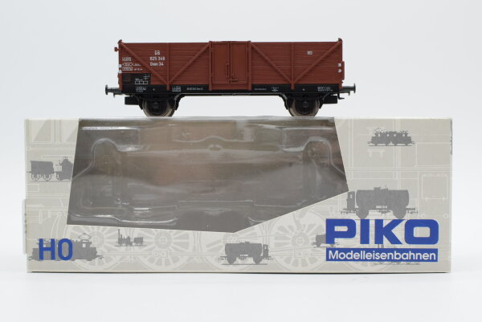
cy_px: 161
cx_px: 241
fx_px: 703
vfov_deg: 25.8
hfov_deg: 37.8
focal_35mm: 52
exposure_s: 1/250
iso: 500
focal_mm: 35
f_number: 8
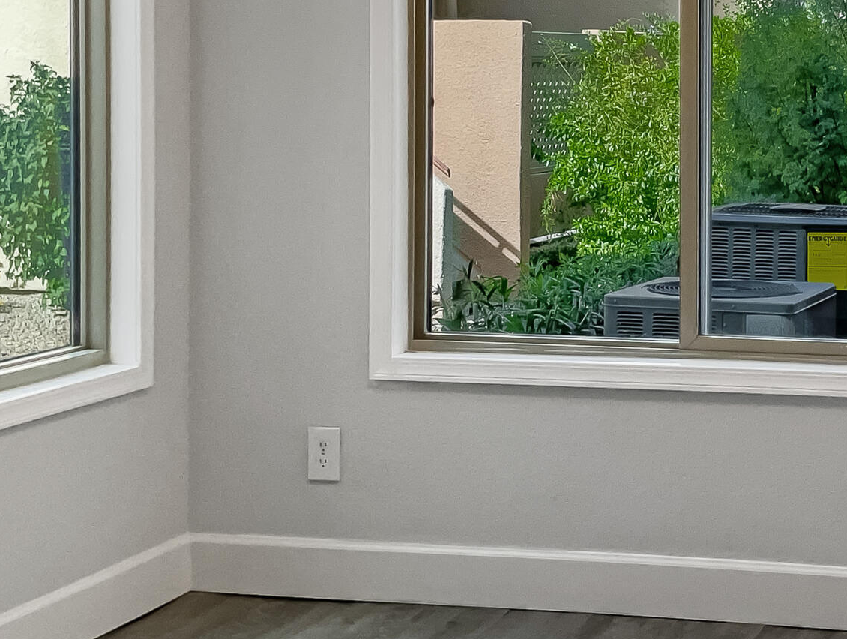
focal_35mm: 77
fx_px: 1888
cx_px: 679
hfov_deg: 24.9
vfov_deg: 19.1
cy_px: 182
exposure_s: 1/120
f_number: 1.8
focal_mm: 3
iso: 50
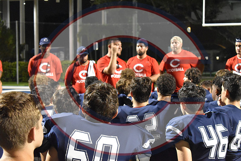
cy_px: 80
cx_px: 120
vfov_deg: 16.6
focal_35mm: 82
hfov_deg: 24.6
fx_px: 552
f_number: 5.6
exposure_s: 1/60
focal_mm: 55
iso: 6400
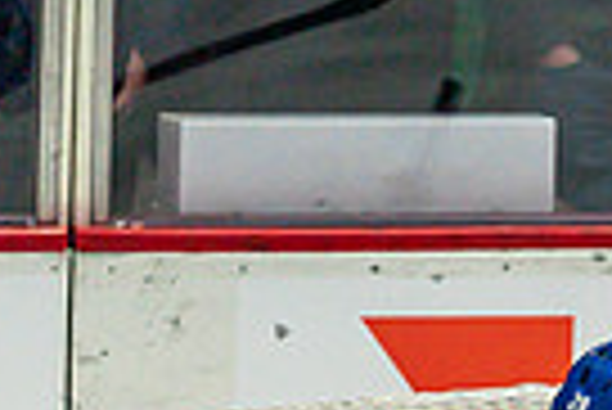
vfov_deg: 0.4
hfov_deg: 0.7
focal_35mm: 3073
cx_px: 1480
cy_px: 987
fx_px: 52296
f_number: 4
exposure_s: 1/1000
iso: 1000
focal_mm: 600
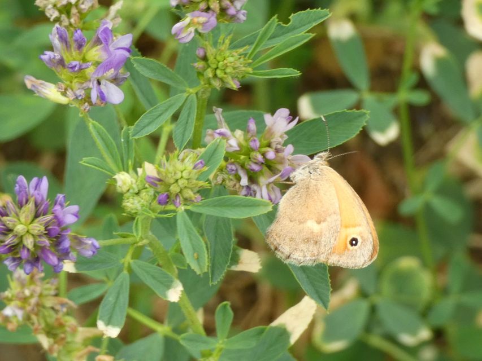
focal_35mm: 150
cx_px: 241
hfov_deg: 13.2
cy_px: 180
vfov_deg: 9.9
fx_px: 2089
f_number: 5.4
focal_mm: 26.9
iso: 125
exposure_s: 1/80
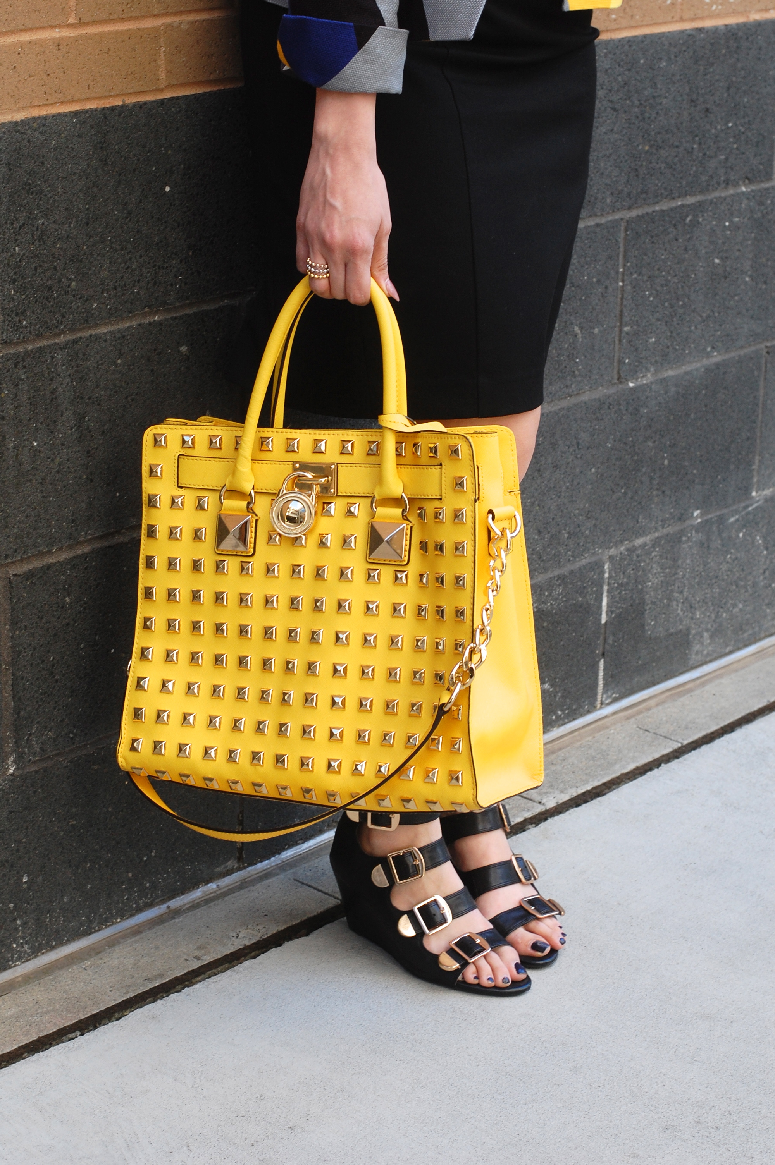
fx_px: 2426
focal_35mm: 75
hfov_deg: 18.1
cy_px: 582
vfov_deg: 27.0
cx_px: 388
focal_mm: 50
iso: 360
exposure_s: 1/125
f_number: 5.6
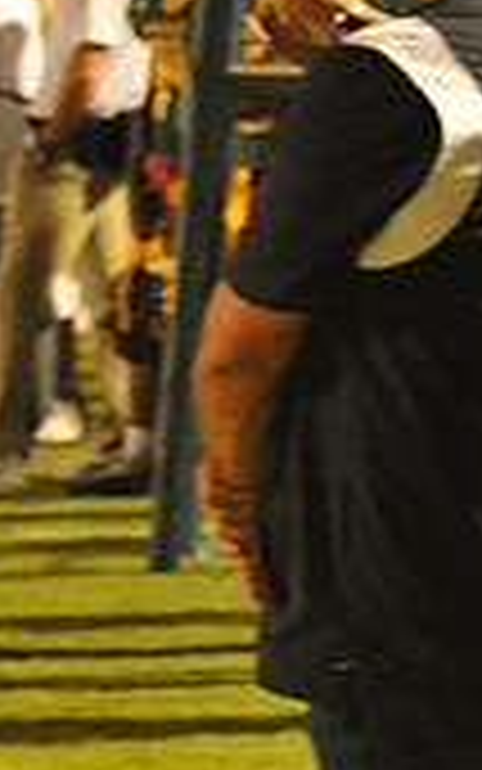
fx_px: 8106
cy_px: 509
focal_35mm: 386
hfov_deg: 3.4
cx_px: -761
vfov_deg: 5.4
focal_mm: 112
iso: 6400
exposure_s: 1/200
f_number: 5
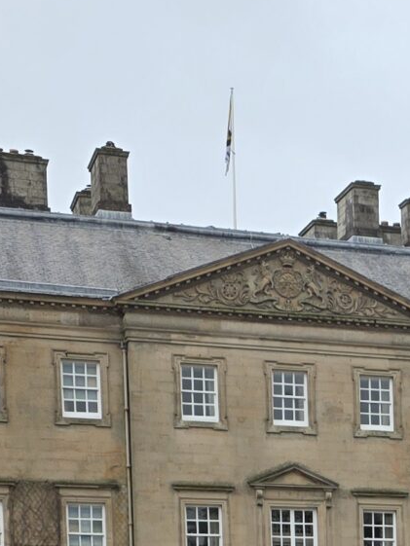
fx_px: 1658
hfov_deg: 13.3
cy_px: 764
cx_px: 617
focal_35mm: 105
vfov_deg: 17.3
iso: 40
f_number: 1.7
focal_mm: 6.3
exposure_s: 1/359
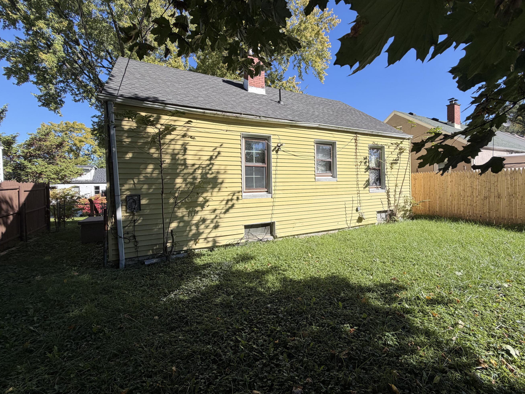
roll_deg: +1.6
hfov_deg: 94.3
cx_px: 282
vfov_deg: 78.1
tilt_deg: -1.1
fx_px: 243
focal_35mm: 16
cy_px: 189
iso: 32
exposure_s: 1/770
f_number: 2.2
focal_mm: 2.22
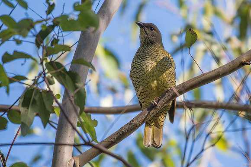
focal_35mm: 733
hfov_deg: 2.8
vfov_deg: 1.9
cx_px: 144
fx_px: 5113
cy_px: 87
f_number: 5.6
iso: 250
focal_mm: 500
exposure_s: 1/500
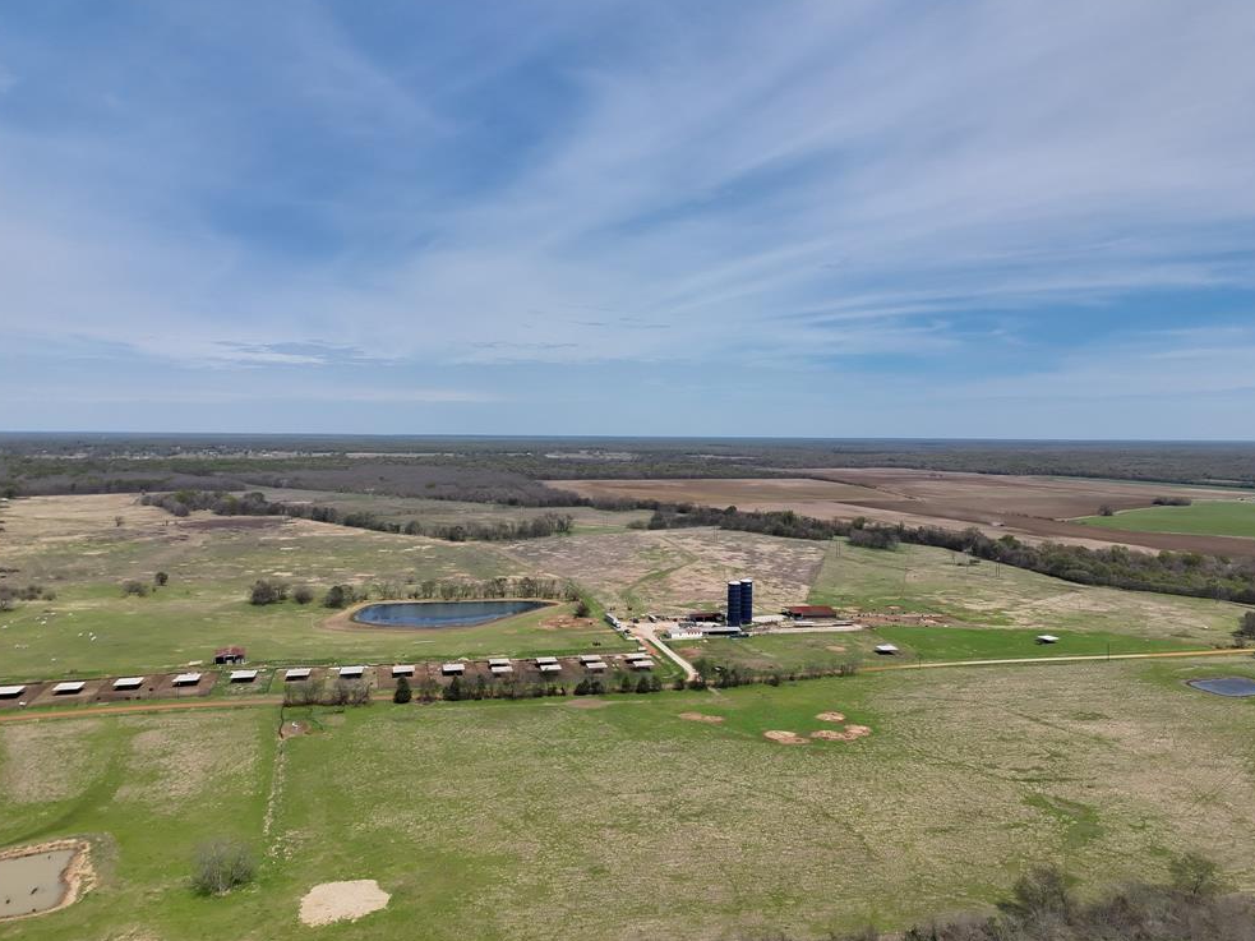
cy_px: 475
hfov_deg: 69.4
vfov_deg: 54.9
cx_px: 640
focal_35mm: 25
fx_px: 906
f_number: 1.7
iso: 100
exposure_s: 1/5000
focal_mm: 6.72
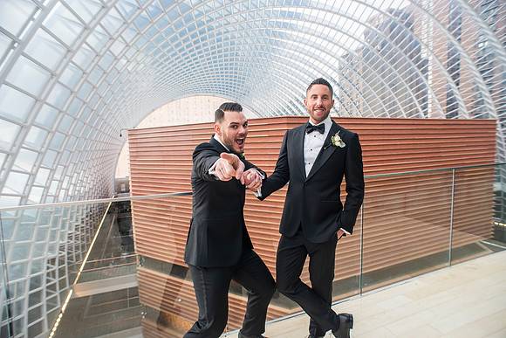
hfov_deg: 84.0
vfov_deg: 62.0
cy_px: 169
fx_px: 281
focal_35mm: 20
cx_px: 253
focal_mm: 20
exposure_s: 1/100
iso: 500
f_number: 4
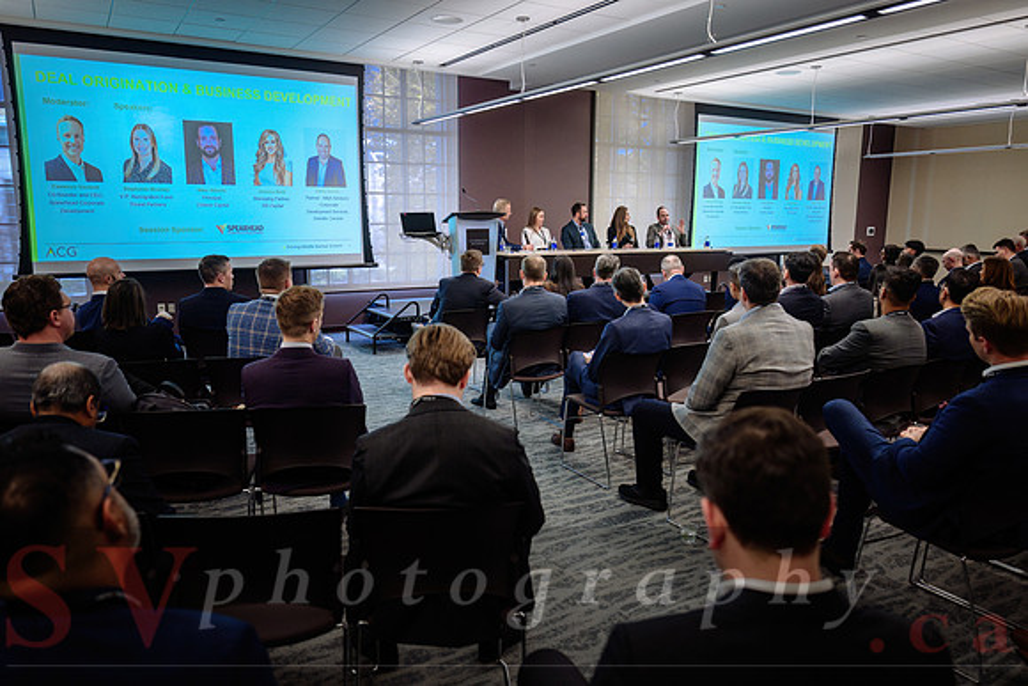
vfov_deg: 50.2
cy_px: 343
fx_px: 733
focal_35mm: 26
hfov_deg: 70.1
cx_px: 514
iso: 800
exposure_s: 1/160
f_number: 2.8
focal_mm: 24
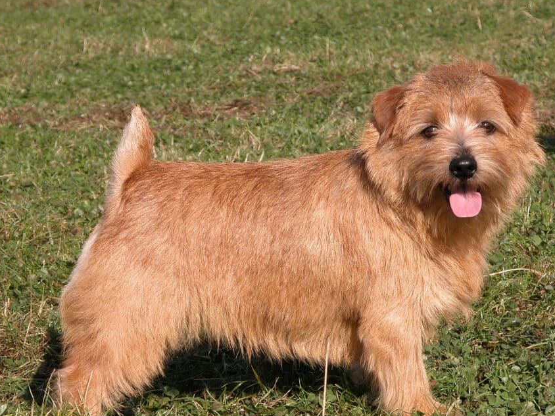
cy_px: 212
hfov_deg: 10.2
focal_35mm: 193
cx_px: 320
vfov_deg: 7.7
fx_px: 3094
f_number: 6.2
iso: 100
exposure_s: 1/341
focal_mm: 41.1
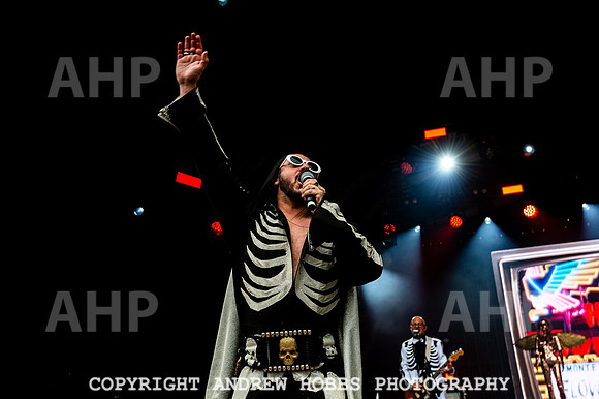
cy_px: 200
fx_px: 532
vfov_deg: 41.1
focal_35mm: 32
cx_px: 300
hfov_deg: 58.7
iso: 320
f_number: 4.5
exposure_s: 1/500
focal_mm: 32
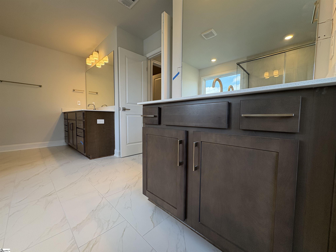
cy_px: 126
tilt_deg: -2.6
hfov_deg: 102.1
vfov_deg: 85.7
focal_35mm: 14
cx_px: 168
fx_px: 136
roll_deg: -0.1
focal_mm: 2.22
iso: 125
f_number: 2.2
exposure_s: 1/126
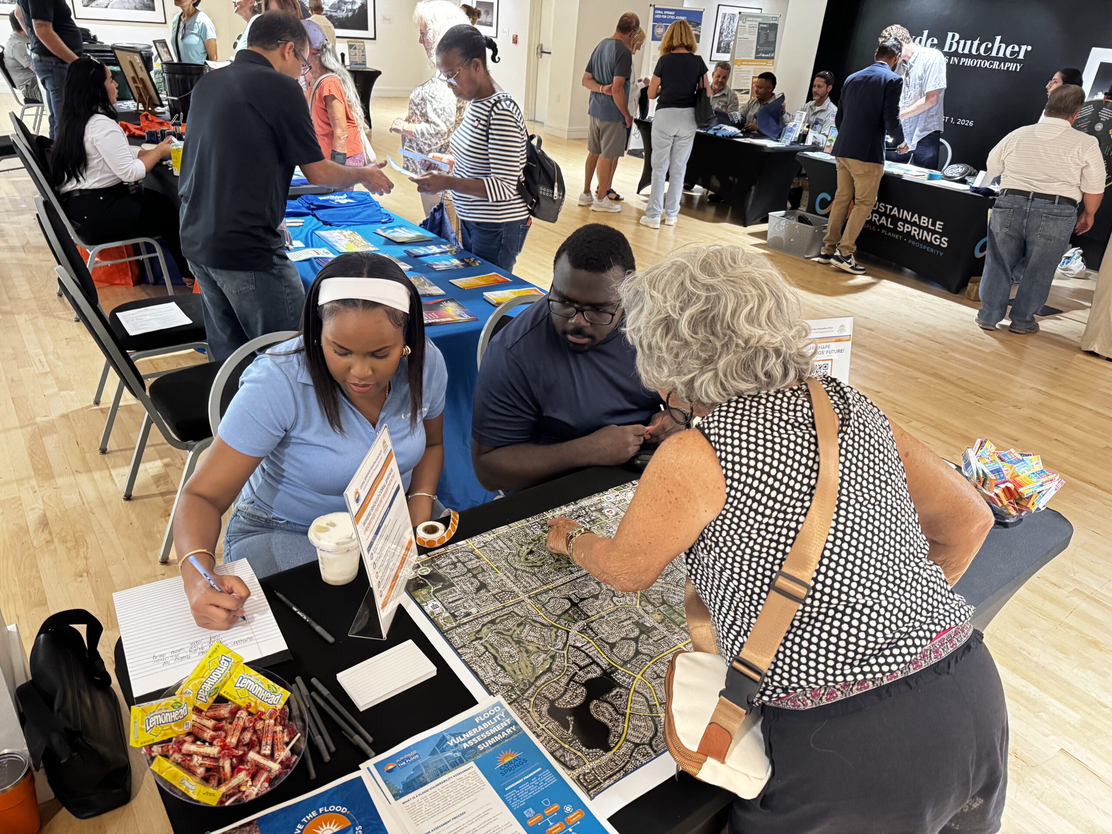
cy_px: 417
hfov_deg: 71.6
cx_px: 556
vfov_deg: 56.8
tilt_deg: -28.8
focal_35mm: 24
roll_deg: -6.4
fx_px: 771
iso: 400
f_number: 1.78
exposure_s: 1/60
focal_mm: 6.76
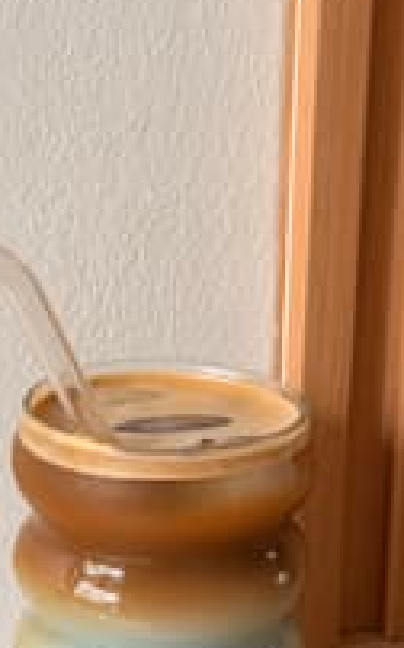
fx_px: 1517
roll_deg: -0.3
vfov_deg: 24.0
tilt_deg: -19.5
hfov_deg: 15.2
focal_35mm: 86
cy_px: 448
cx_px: 176
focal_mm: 6.76
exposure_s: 1/68
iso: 100
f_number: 1.78
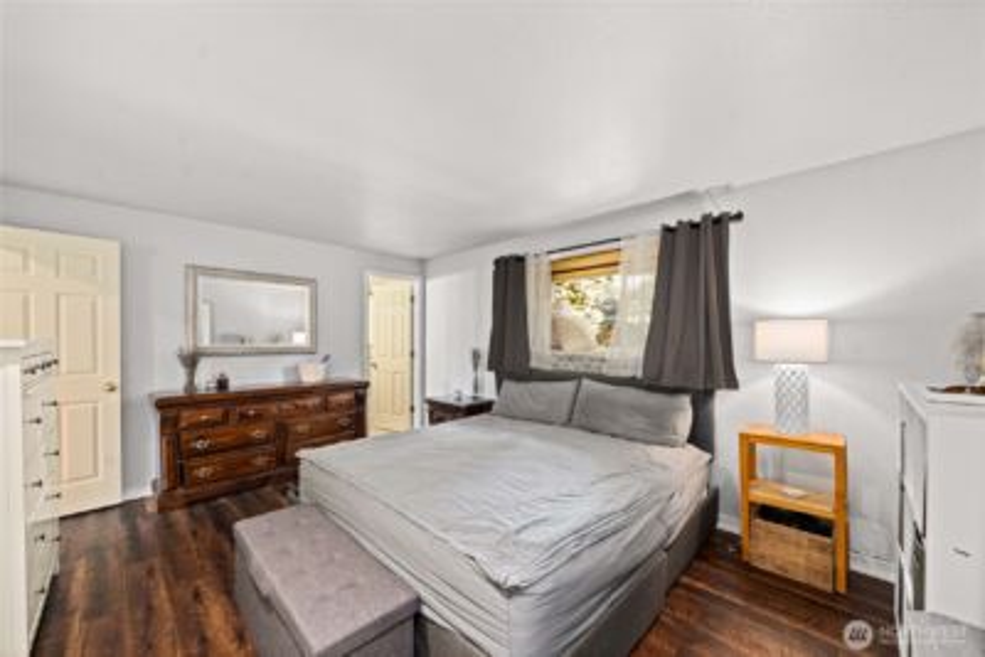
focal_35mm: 13
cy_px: 328
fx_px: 356
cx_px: 492
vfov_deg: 85.5
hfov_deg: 108.3
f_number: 6.7
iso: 1000
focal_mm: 13
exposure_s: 1/4
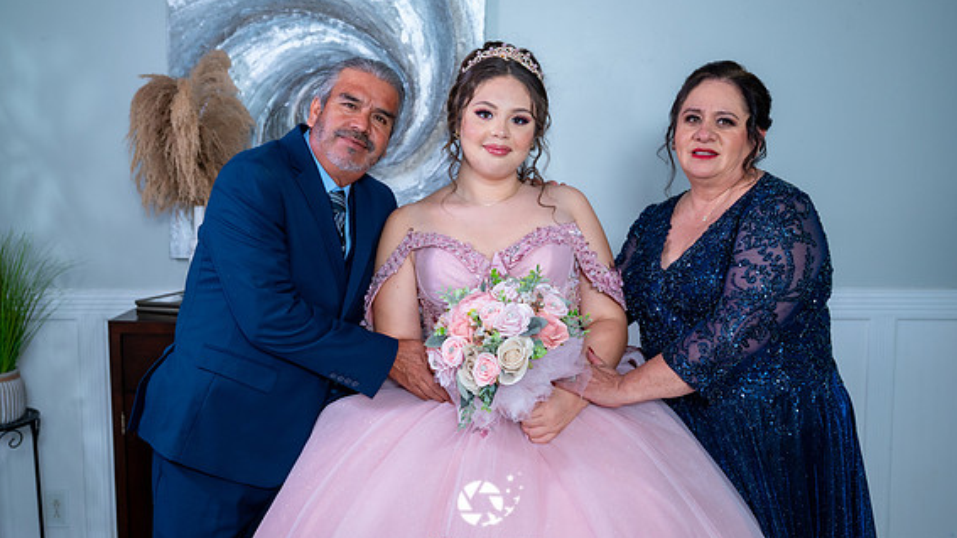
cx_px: 457
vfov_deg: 29.0
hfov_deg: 49.4
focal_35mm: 41
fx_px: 1040
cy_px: 259
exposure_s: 1/60
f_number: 4
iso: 1250
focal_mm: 36
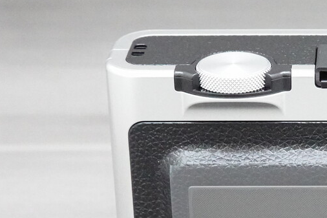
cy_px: 208
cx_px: 369
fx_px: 1507
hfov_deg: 12.2
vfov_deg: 8.2
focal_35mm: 166
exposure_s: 1/80
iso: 5000
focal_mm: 25.85
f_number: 5.6
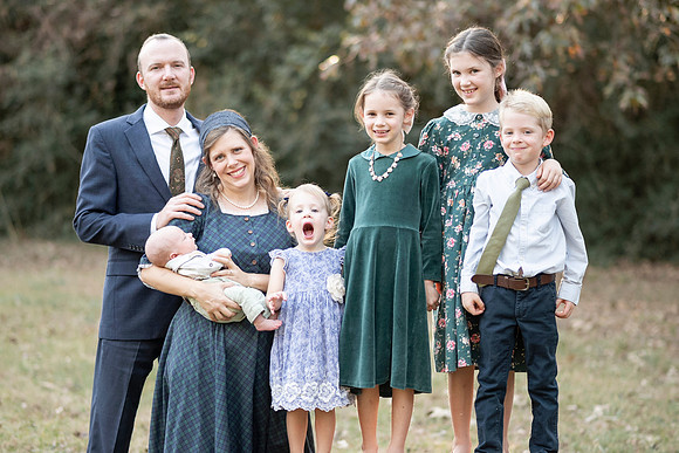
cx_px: 324
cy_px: 226
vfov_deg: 13.5
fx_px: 1912
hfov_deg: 20.1
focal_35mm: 101
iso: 640
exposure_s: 1/1000
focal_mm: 85
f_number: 2
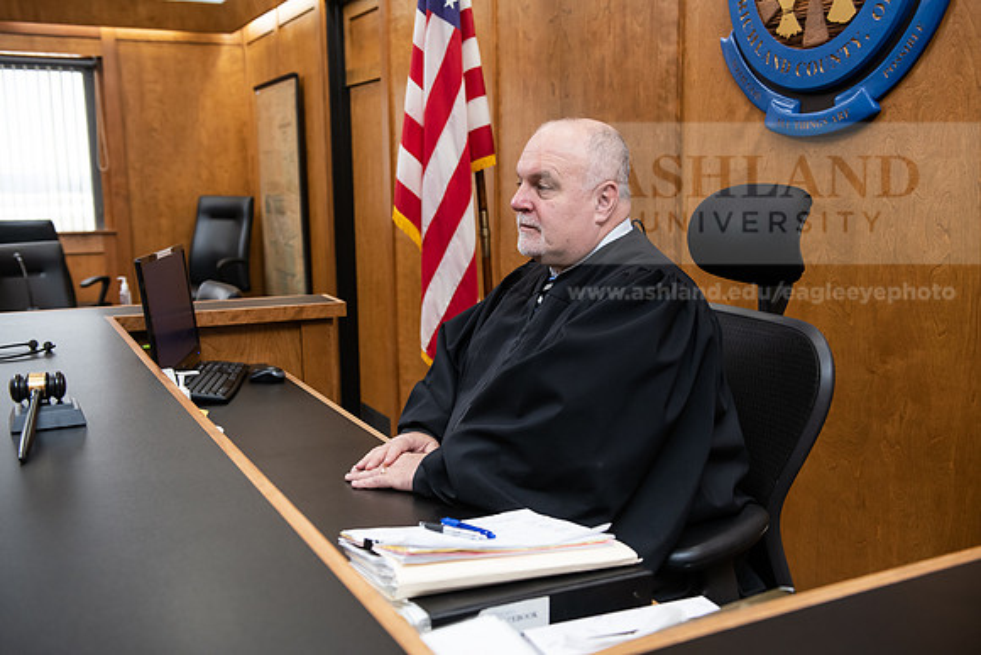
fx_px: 981
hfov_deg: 53.1
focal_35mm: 36
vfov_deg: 36.9
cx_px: 490
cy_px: 328
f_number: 4
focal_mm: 36
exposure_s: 1/200
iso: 1250
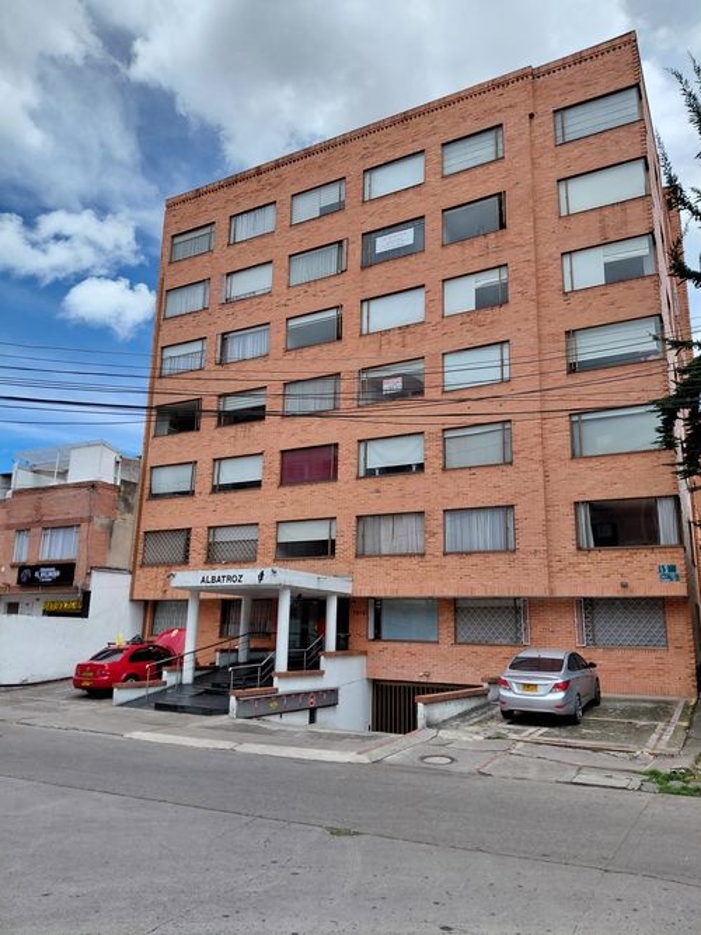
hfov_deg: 54.9
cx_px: 350
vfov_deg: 69.4
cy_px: 468
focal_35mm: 25
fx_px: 675
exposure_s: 1/2005
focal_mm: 4.69
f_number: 1.8
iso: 50
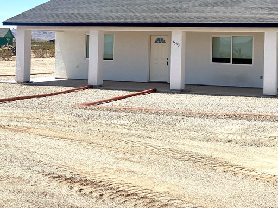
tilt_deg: -0.7
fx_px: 402
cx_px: 206
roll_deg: -0.9
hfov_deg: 37.3
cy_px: 43
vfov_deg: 28.5
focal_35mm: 50
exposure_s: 1/4902
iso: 32
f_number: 1.6
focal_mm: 5.1
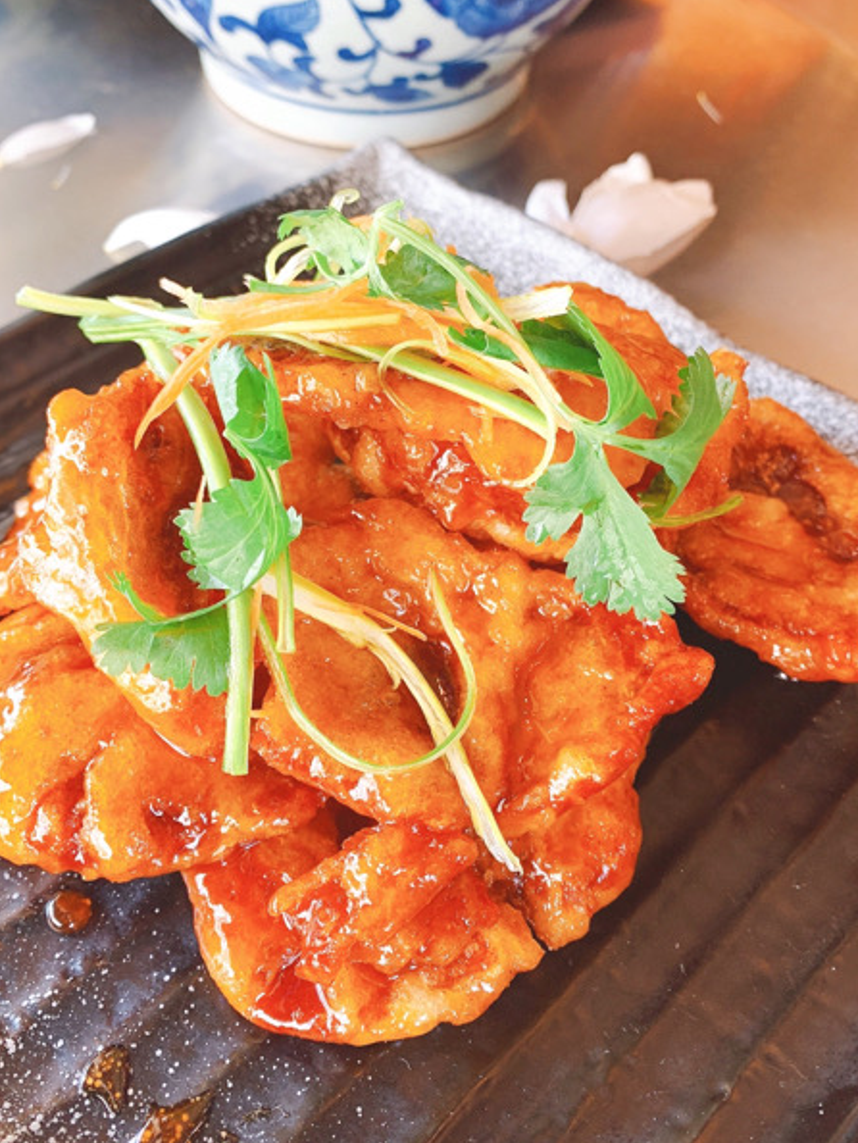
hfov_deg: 40.7
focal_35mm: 35
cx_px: 419
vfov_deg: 52.3
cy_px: 471
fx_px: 1156
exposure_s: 1/85
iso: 100
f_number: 1.8
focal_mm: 4.25
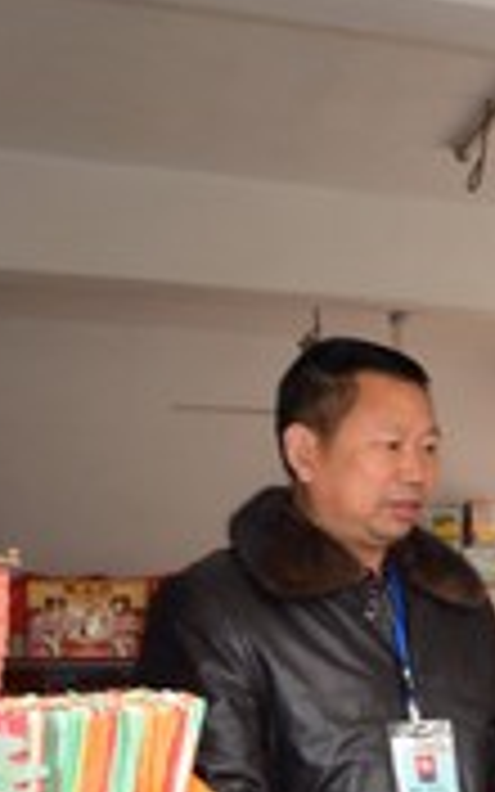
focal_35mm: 78
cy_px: 556
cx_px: 981
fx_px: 1684
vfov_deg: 26.3
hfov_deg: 14.1
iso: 1100
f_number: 3.5
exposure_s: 1/60
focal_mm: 18
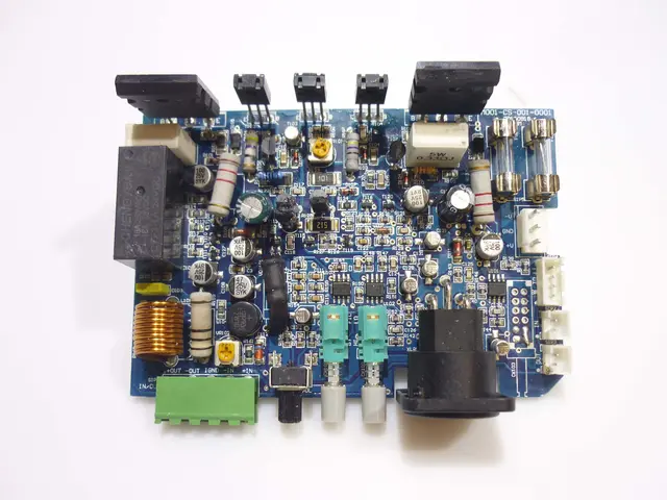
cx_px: 334
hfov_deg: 55.4
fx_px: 636
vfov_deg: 42.9
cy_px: 250
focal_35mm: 33
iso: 80
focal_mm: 5.5
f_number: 2.8
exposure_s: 1/40
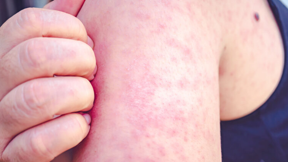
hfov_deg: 42.9
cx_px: 142
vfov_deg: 24.9
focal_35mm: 48
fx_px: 367
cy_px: 95
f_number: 4.5
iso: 100
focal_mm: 30
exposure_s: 1/200
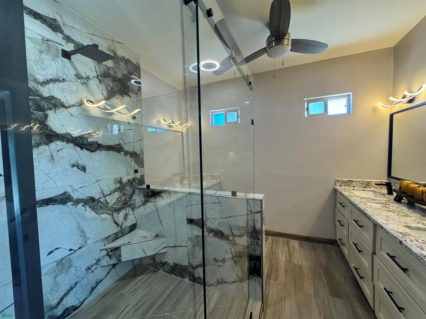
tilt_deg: -2.8
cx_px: 213
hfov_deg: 102.1
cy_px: 160
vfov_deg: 85.7
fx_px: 172
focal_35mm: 14
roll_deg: +1.2
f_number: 2.2
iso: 320
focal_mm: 2.22
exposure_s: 1/120
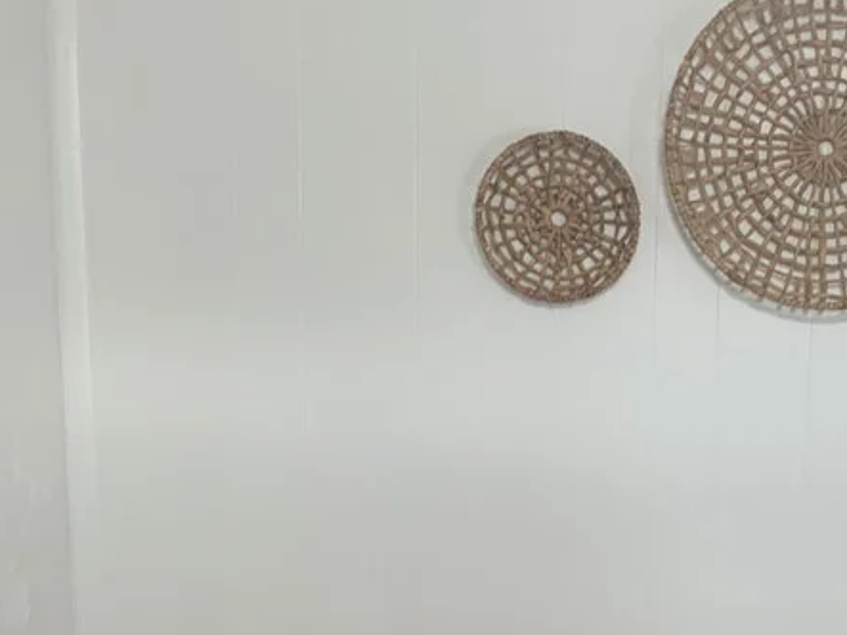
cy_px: 645
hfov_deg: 28.1
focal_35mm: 67
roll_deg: -2.8
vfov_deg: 21.1
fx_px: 1639
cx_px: 728
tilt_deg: -11.6
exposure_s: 1/60
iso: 64
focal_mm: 3
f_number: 1.8
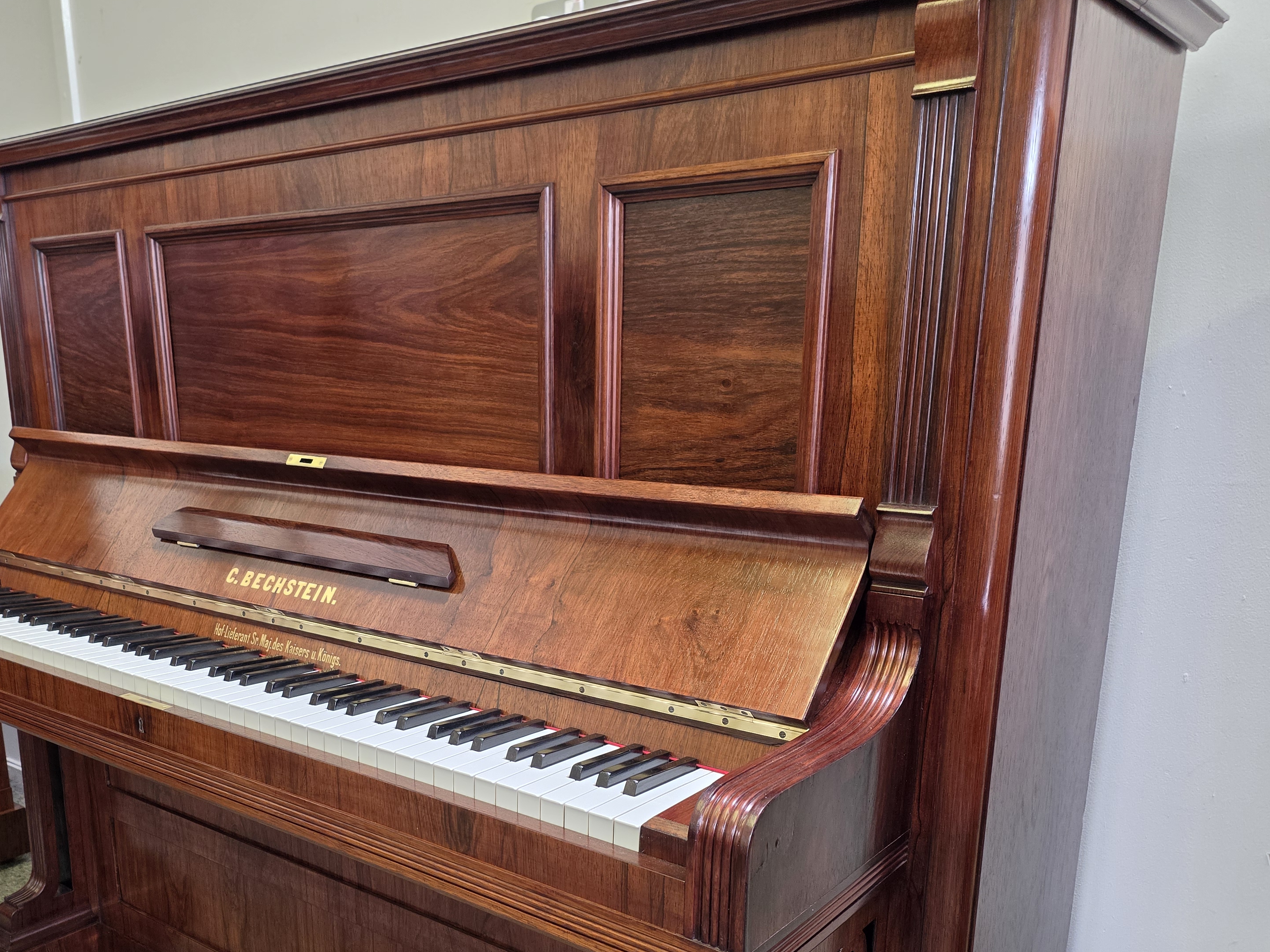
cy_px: 656
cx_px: 501
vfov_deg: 43.4
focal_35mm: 32
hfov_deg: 56.3
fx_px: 1174
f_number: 1.7
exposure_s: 1/100
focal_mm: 6.25
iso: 200
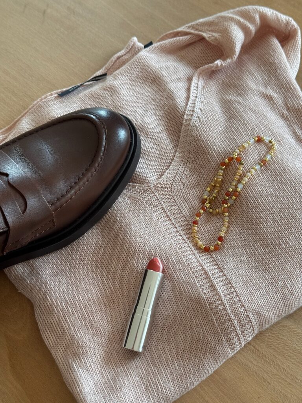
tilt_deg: -60.8
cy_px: 202
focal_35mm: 48
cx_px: 151
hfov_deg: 30.3
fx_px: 558
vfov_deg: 39.7
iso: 125
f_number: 1.78
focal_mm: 6.76
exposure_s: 1/60
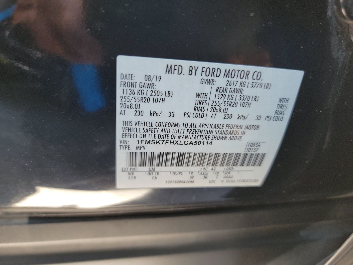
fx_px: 245
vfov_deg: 56.8
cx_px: 176
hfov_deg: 71.6
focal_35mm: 24
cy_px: 132
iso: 295
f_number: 1.8
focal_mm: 6.7
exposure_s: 1/59
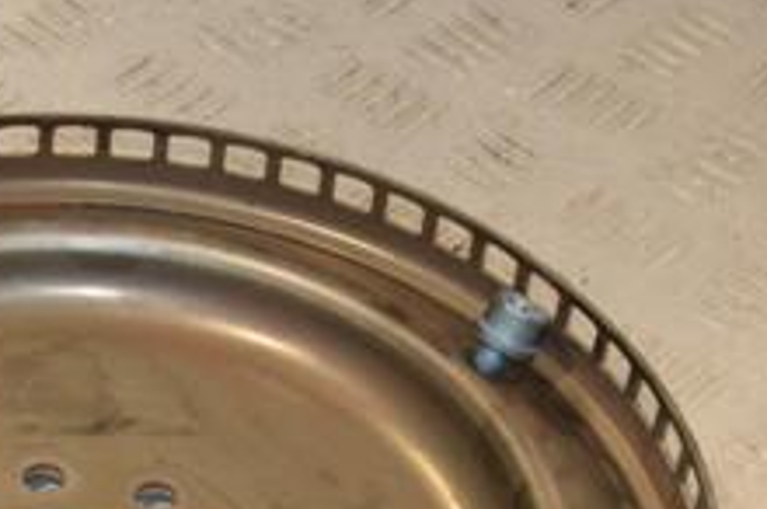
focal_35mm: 143
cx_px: 45
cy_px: 519
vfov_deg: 9.5
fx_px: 3050
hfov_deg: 14.2
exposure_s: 1/200
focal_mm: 35
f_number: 7.1
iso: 800
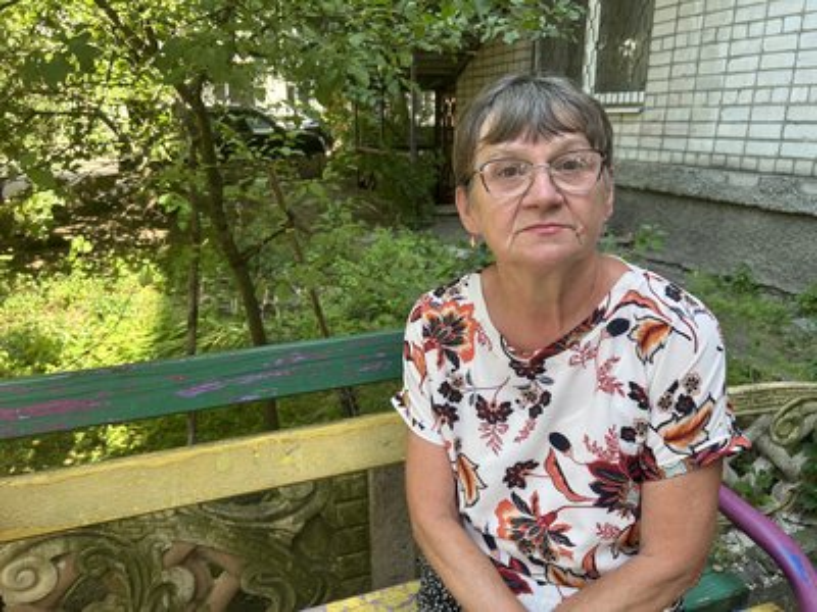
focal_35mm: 26
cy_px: 306
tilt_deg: -17.9
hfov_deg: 67.3
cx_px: 408
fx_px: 614
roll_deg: +0.5
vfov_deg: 53.1
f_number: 1.5
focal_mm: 5.7
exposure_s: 1/259
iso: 40
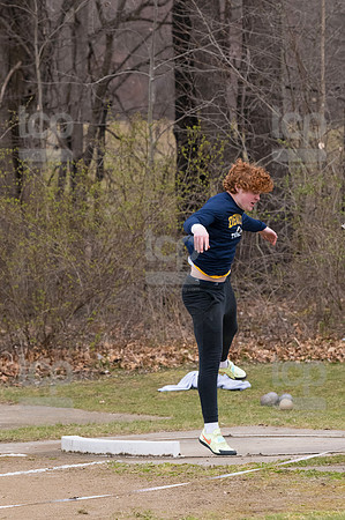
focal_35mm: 270
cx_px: 172
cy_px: 260
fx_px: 3890
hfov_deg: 5.1
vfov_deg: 7.6
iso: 2000
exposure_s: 1/1600
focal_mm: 180
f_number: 5
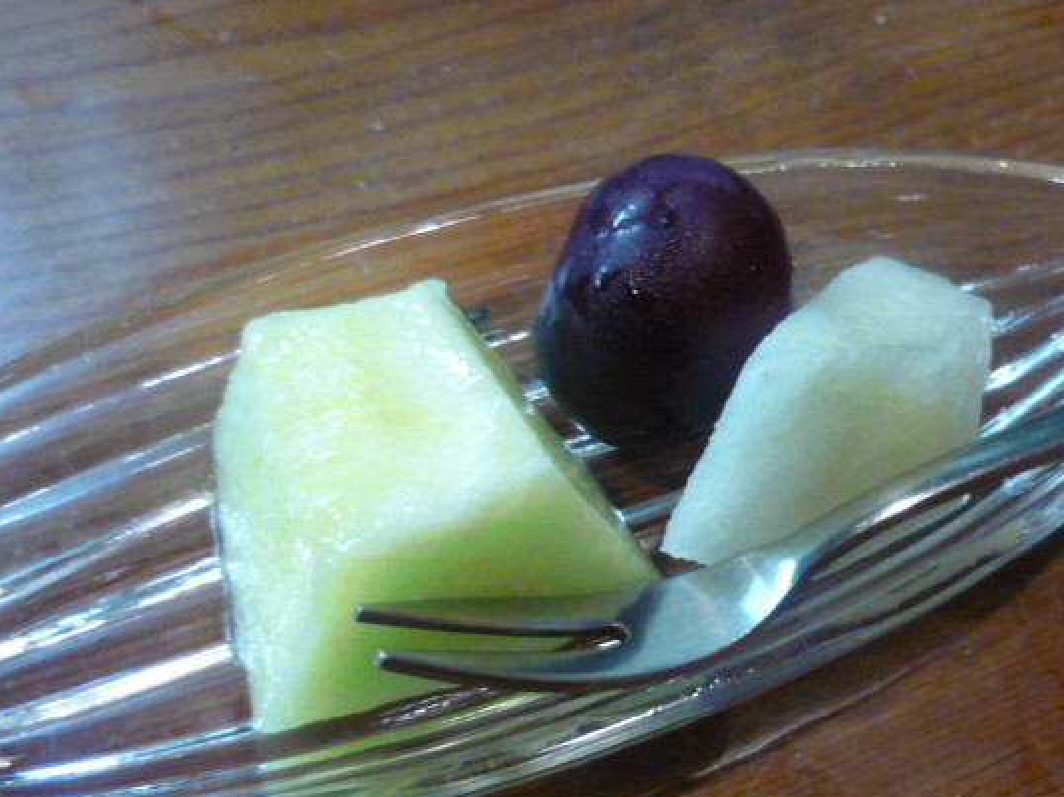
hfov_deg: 34.9
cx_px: 619
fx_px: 1690
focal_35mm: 55
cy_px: 445
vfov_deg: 26.5
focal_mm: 5.5
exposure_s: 1/20
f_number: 2.8
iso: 400
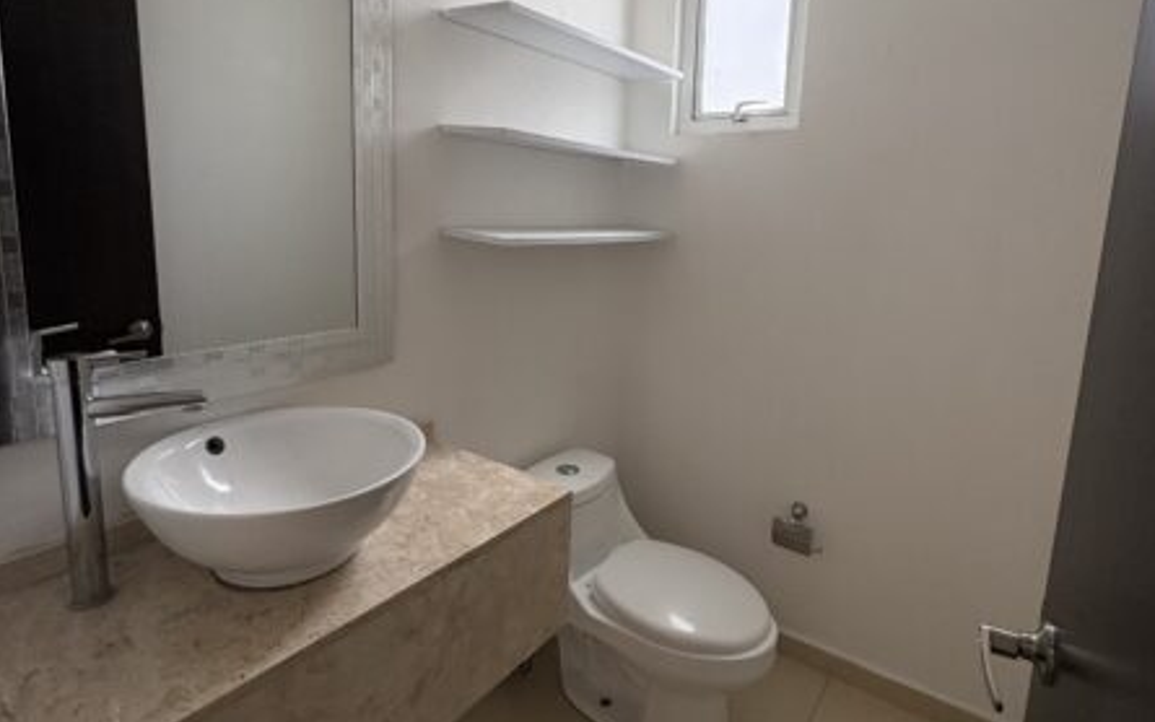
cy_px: 304
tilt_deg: -9.1
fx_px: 629
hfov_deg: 85.1
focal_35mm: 20
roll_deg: -1.4
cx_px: 579
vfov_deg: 59.3
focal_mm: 2.22
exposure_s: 1/99
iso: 200
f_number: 2.2
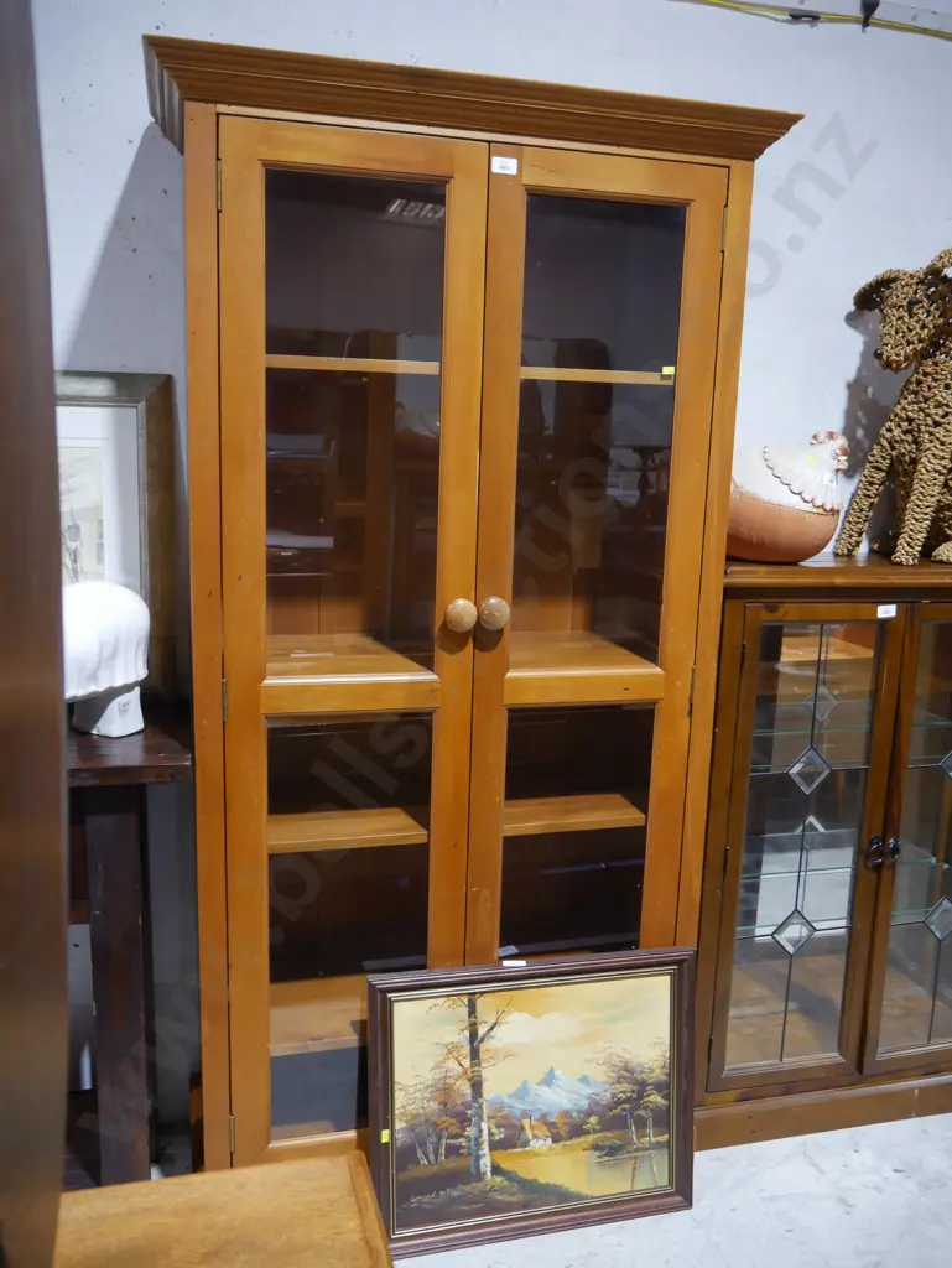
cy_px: 634
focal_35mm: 28
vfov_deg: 63.4
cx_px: 476
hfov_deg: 49.8
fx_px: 1026
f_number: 3.5
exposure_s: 1/60
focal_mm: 14
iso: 640
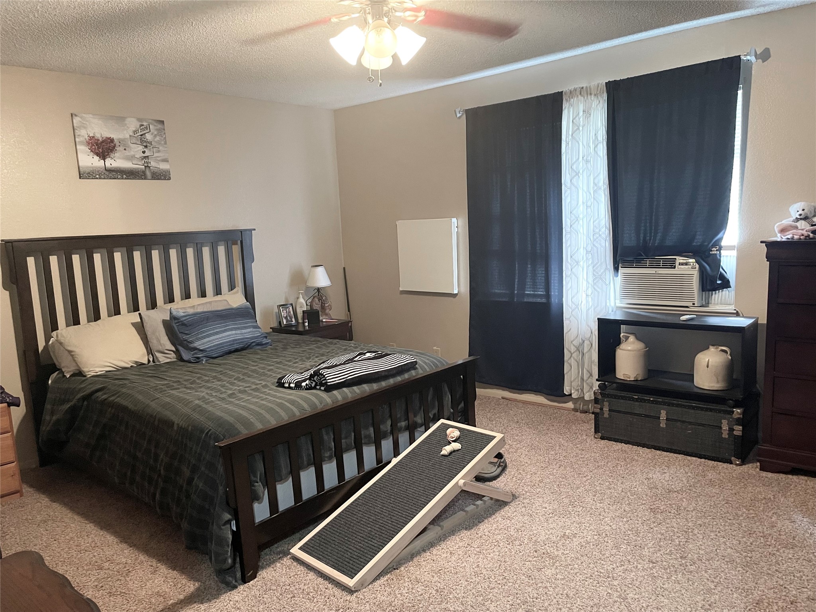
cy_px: 306
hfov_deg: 69.4
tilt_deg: -9.0
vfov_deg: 54.9
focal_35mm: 25
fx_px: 589
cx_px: 408
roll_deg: +2.9
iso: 640
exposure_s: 1/30
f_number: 1.6
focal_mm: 5.1
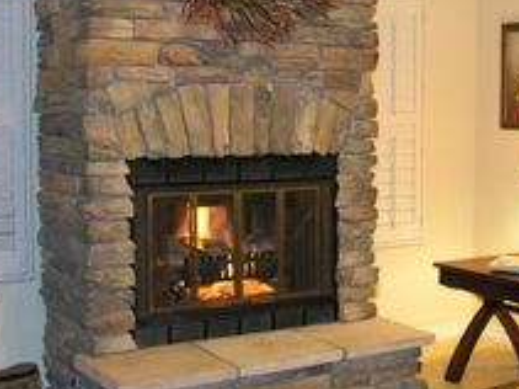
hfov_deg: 31.2
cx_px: 376
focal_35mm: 61
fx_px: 914
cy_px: 192
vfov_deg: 24.0
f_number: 2.8
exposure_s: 1/7.5
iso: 200
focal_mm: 8.9
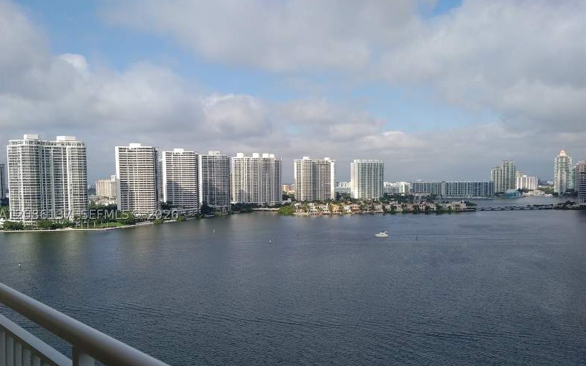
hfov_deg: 64.7
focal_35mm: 29
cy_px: 215
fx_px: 463
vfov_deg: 42.9
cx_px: 292
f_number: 2.2
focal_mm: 4.75
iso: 50
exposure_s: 1/1650
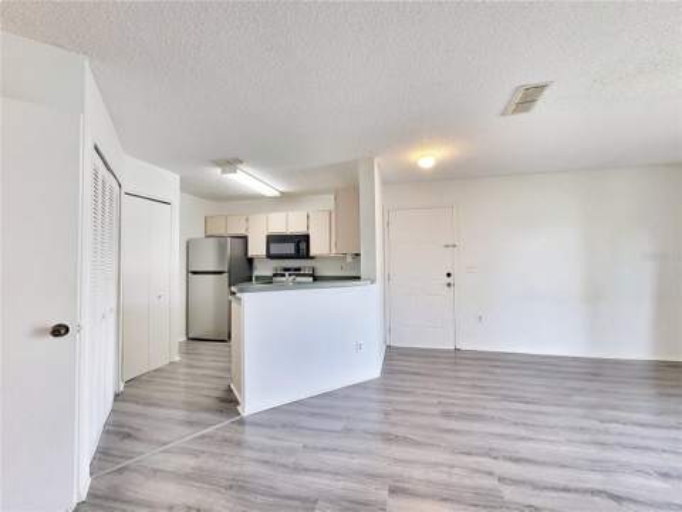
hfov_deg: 106.2
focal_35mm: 13
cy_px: 256
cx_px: 341
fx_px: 256
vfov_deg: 89.9
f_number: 2.2
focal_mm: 2.2
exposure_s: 1/60
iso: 160
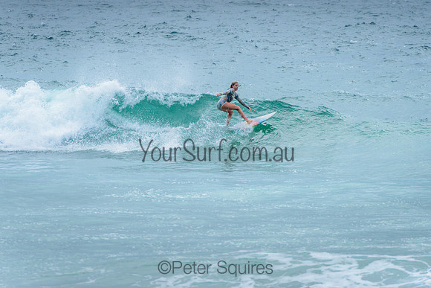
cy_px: 112
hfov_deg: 4.2
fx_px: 5869
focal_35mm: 490
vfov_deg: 2.8
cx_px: 239
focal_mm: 400
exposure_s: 1/1600
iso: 500
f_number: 7.1
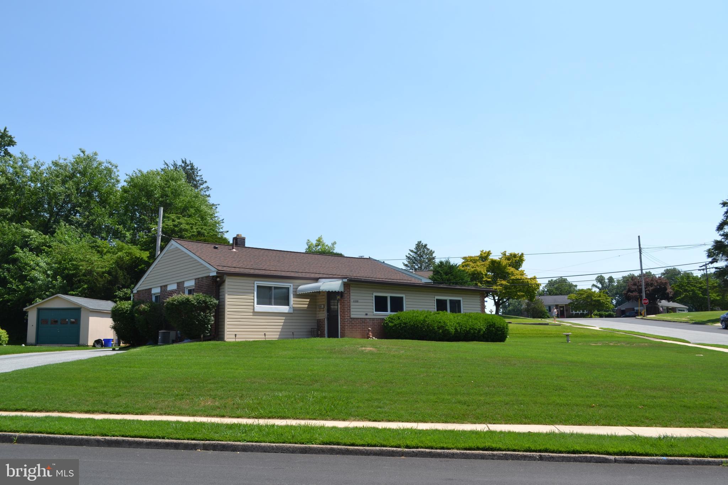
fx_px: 667
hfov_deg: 57.2
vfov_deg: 40.0
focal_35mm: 33
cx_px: 364
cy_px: 242
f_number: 8
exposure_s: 1/250
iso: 100
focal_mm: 22
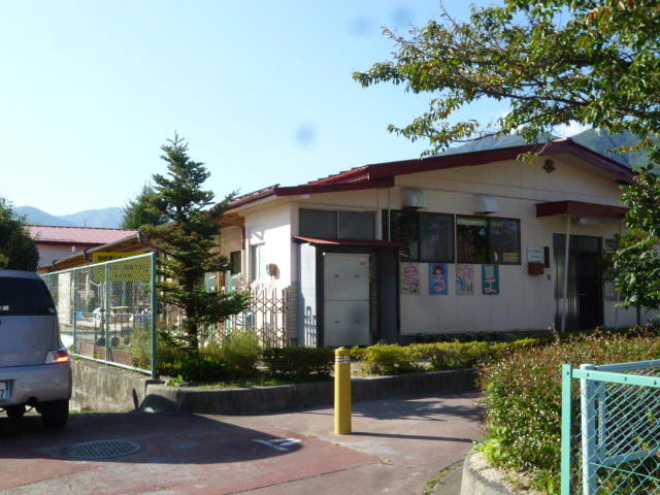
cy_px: 248
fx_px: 725
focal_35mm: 38
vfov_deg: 37.7
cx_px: 330
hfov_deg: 49.0
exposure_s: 1/800
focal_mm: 6.8
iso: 400
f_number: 5.6
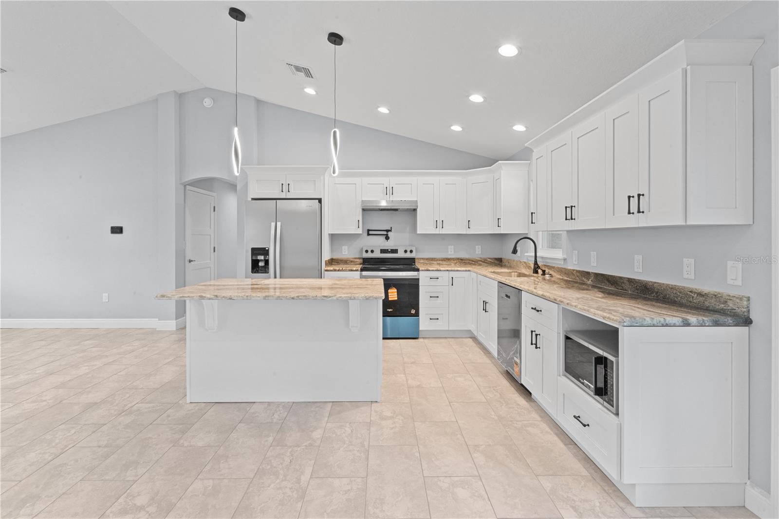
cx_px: 390
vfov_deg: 73.7
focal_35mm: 16
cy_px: 260
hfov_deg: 96.7
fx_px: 346
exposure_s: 1/2.5
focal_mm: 16
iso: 1600
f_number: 20
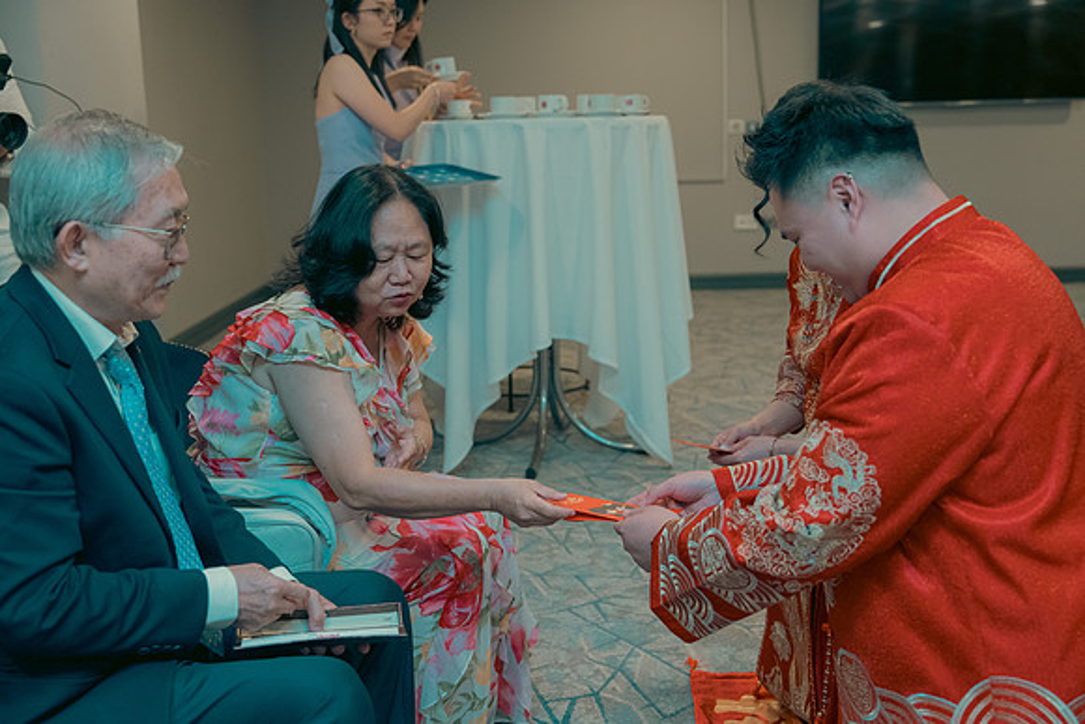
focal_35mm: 42
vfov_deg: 31.9
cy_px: 362
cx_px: 542
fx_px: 1266
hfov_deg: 46.4
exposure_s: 1/160
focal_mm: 42
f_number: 3.5
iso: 2500
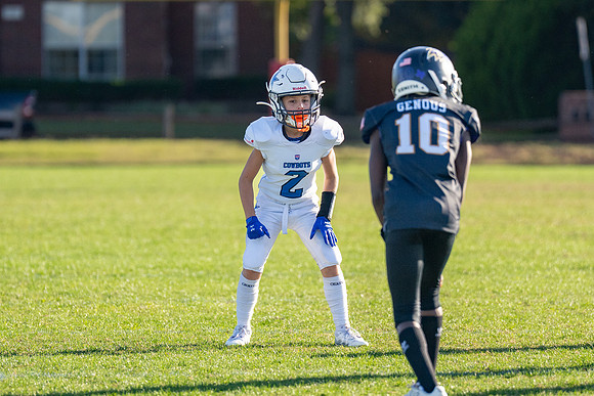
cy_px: 170
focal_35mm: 409
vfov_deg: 3.4
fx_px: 6742
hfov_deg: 5.0
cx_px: 300
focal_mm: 200
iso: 320
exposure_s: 1/3200
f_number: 2.8
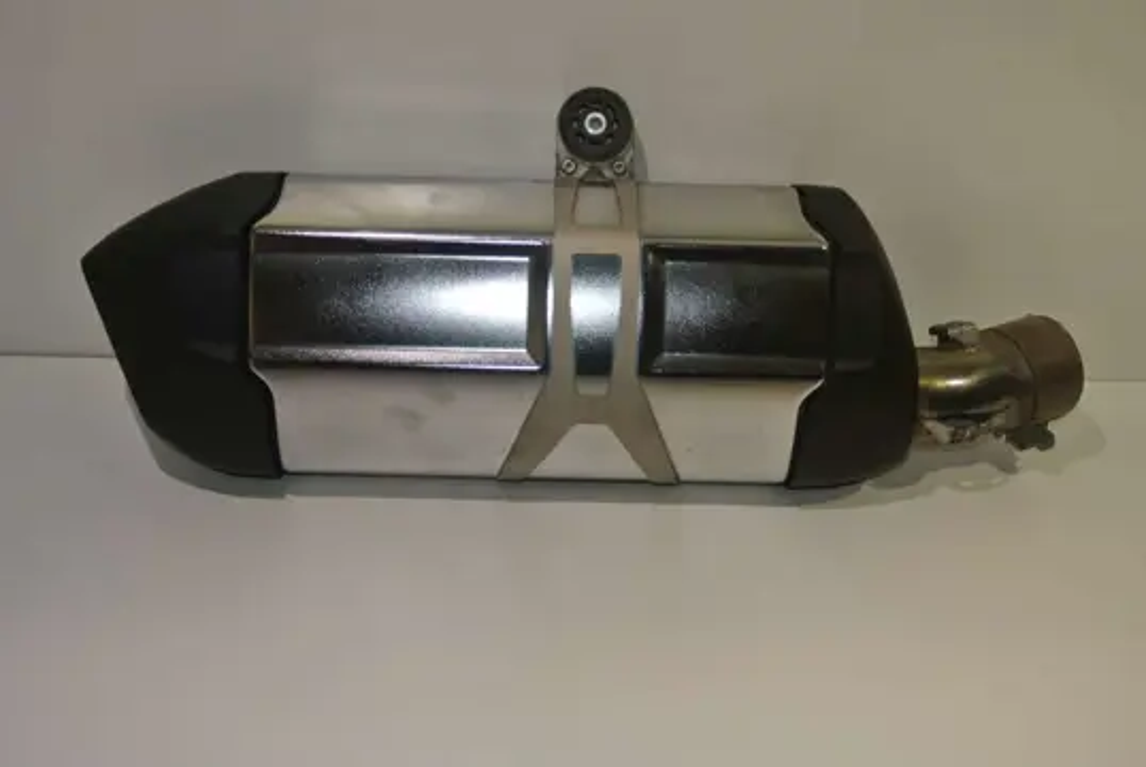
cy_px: 384
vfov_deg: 34.3
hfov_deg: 49.5
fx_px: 1243
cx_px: 573
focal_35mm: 39
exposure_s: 1/60
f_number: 4
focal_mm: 14.5
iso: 200
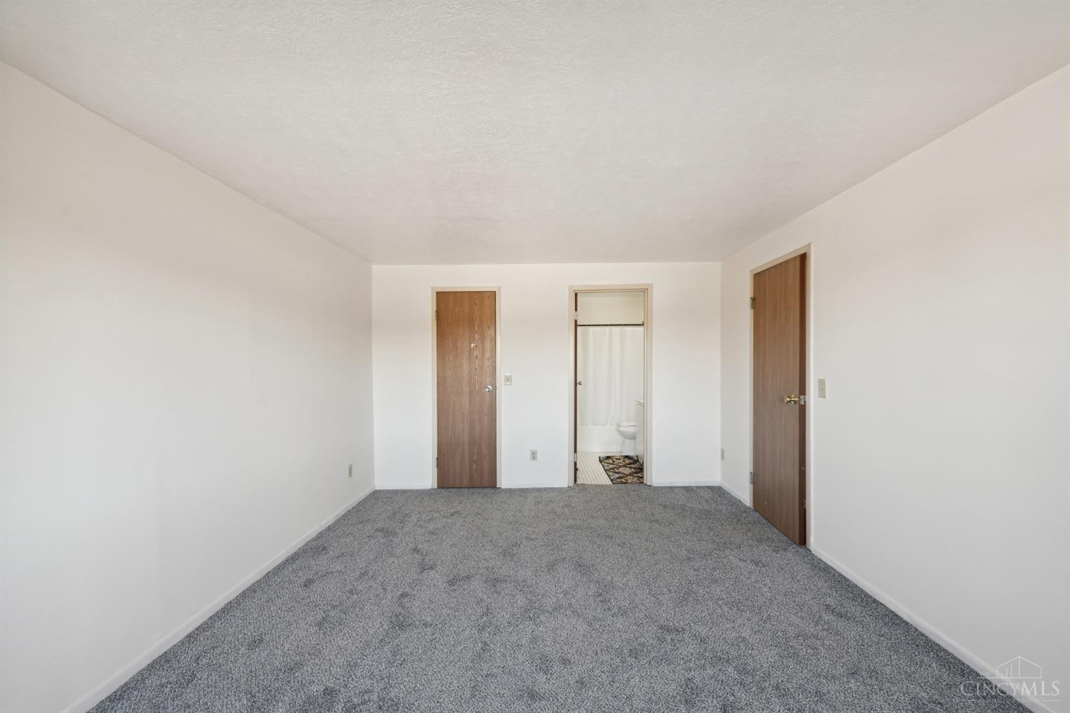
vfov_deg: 81.2
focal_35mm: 14
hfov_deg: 104.3
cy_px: 356
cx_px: 535
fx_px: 416
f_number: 8
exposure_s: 1/8
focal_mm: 14
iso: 100
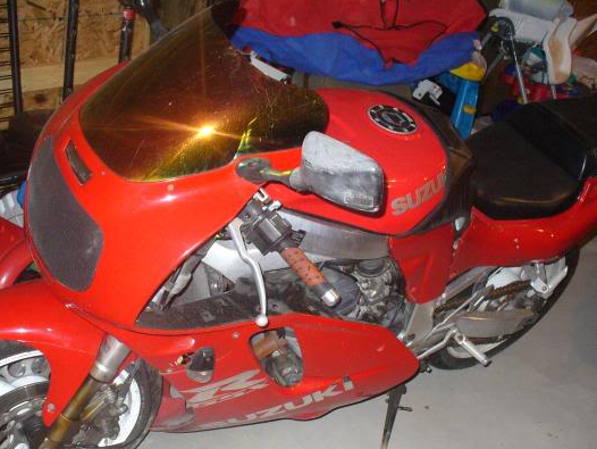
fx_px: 776
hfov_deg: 41.9
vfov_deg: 32.1
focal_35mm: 45
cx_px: 251
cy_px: 267
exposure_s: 1/60
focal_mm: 6.1
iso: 300
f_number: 2.8
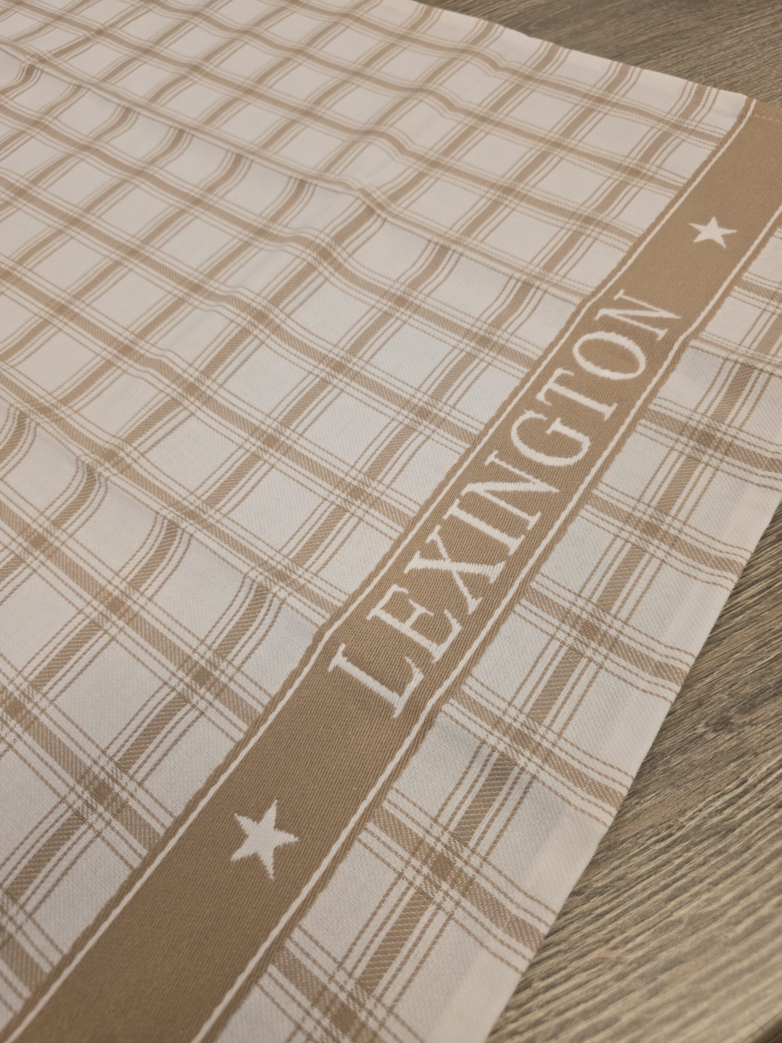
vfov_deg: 73.9
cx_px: 391
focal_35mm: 23
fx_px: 693
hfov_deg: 58.9
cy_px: 522
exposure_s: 1/120
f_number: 1.7
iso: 80
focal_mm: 6.3
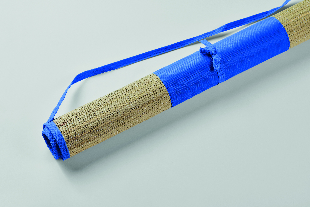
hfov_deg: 23.9
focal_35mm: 85
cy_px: 104
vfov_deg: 16.1
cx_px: 155
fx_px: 732
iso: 80
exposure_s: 1/125
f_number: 14
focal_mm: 85
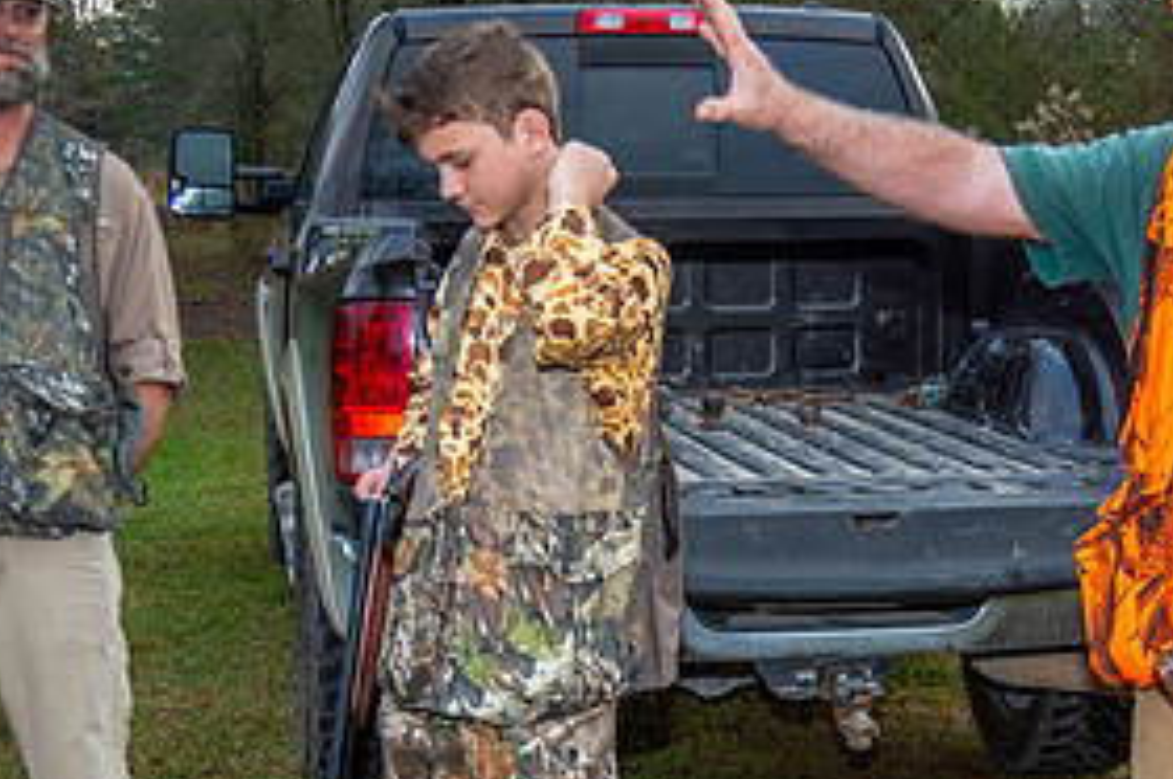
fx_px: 2701
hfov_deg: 24.5
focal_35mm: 83
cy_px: 544
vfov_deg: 16.4
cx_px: 679
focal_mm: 40
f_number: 5.6
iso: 250
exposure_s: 1/200
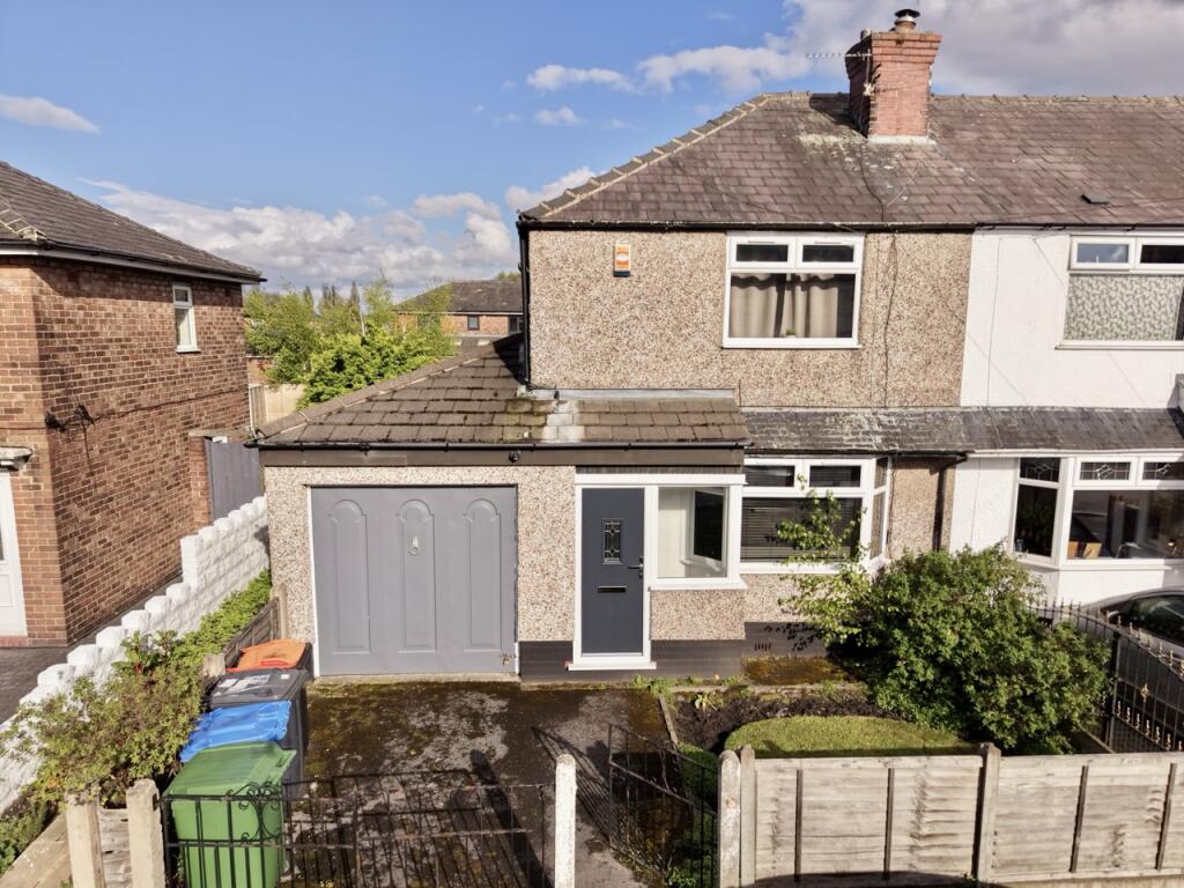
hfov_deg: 71.6
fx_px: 821
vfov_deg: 56.8
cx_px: 592
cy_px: 444
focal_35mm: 24
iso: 280
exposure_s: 1/8000
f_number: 1.8
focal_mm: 8.67
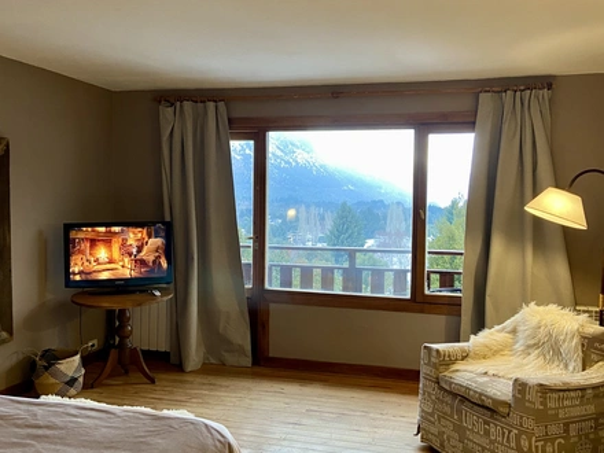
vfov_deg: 53.1
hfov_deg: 67.3
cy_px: 226
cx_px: 302
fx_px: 454
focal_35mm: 26
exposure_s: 1/50
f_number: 1.8
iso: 160
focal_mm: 4.25
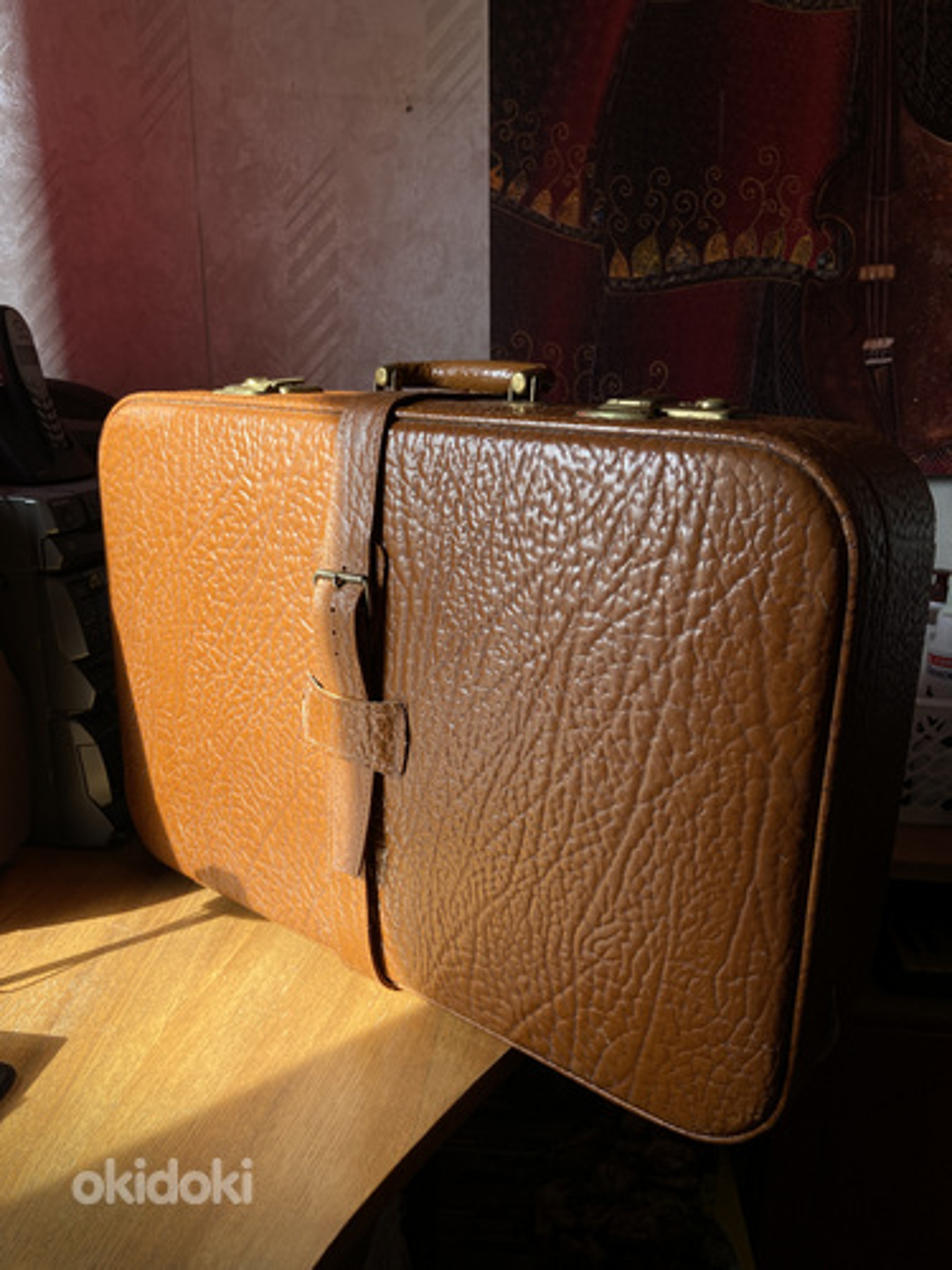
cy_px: 635
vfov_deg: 67.3
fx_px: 953
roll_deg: -0.5
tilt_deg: -14.3
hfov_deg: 53.1
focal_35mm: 26
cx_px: 476
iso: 32
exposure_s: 1/215
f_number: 1.8
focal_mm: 4.25
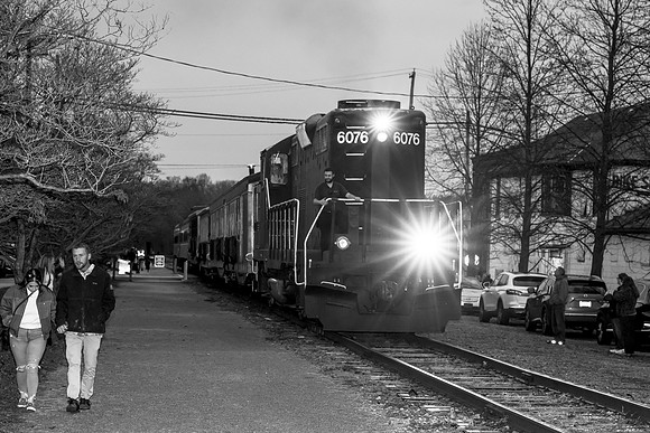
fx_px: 1934
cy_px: 218
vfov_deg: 12.8
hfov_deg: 19.1
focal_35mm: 107
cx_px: 346
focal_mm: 96
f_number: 7.1
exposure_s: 1/80
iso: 1600
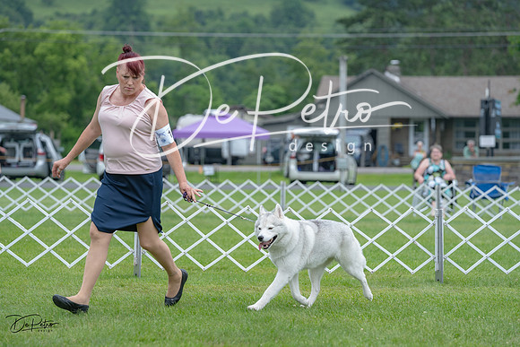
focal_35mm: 156
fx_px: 2254
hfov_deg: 13.2
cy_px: 174
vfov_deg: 8.8
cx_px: 260
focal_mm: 156
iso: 400
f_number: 4.5
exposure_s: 1/1000
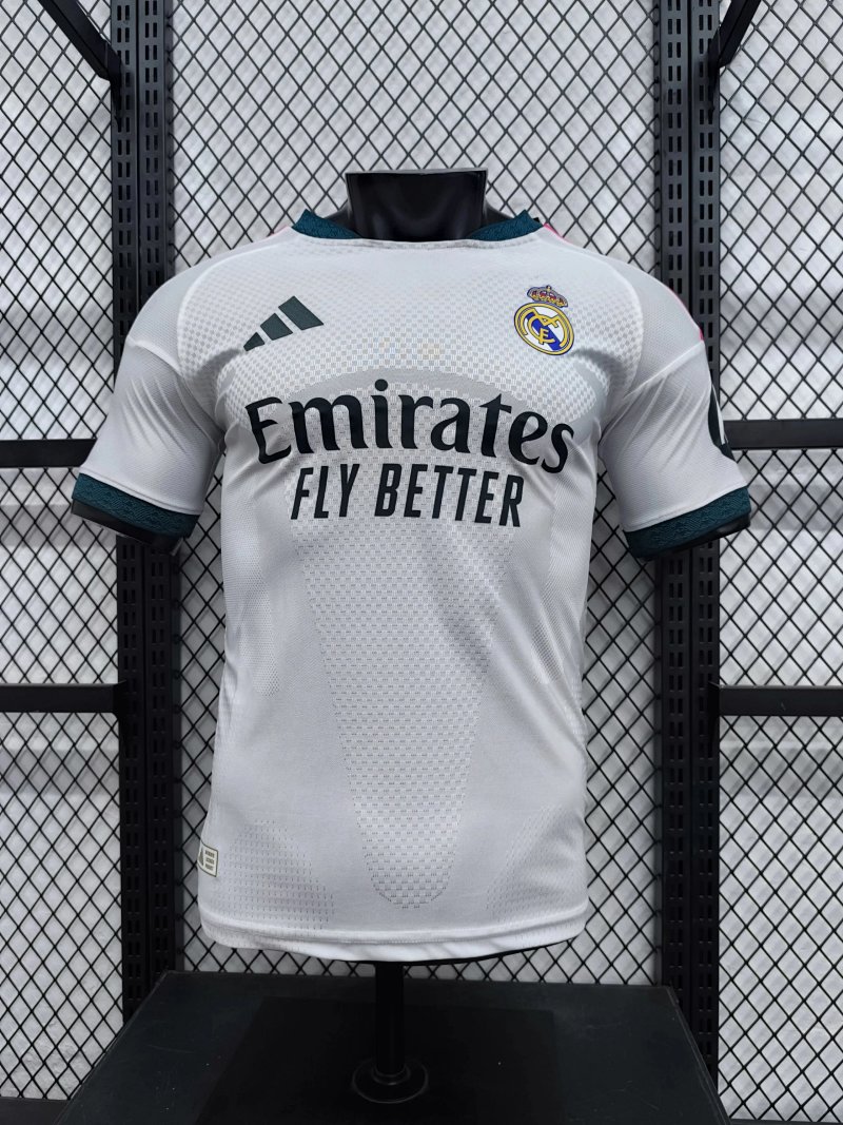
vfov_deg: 73.9
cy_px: 562
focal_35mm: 23
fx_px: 747
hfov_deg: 58.9
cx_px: 422
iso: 500
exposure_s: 1/50
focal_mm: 6.14
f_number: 1.65
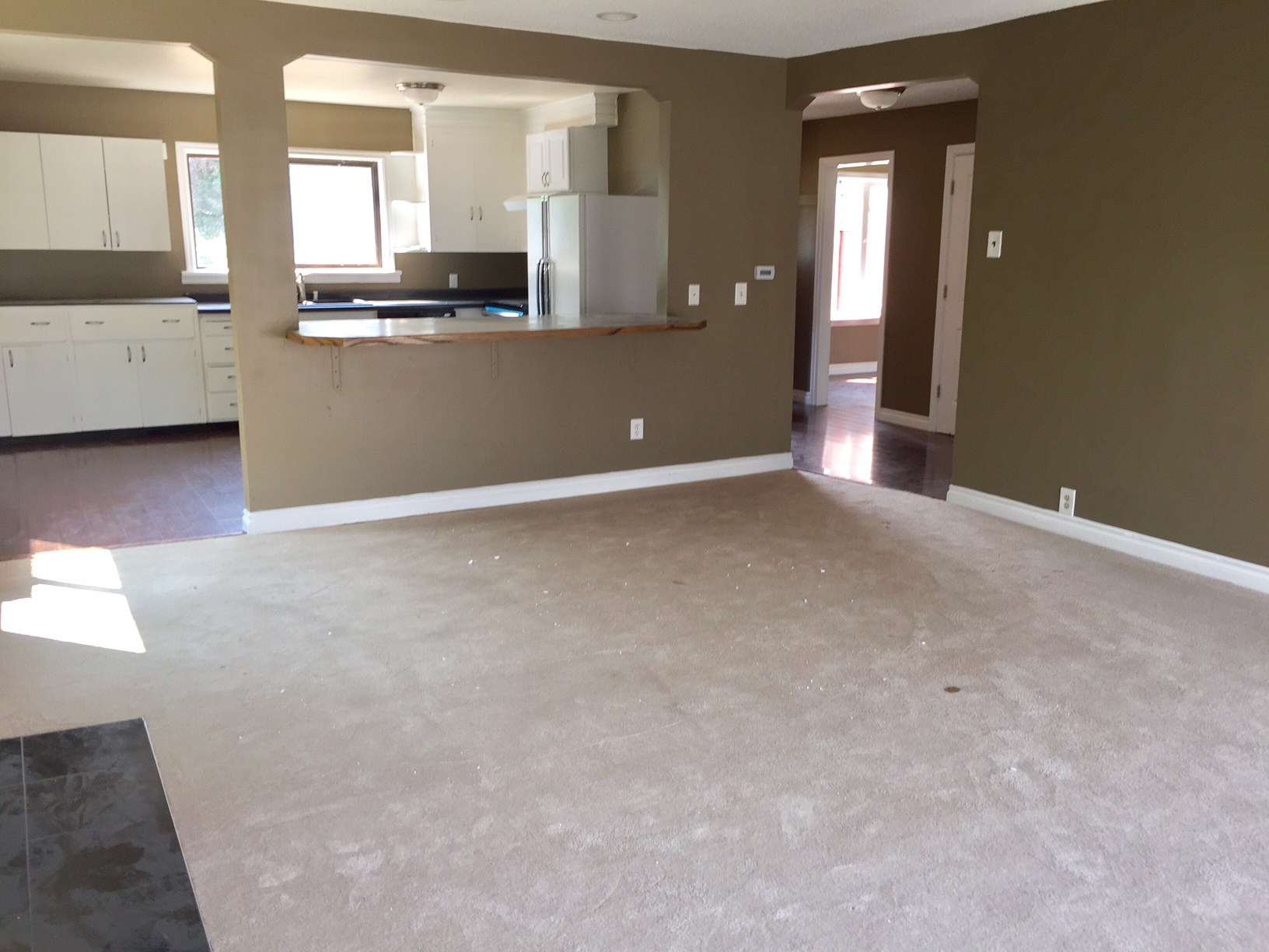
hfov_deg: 61.7
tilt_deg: -10.7
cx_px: 634
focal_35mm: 29
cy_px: 476
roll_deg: -2.0
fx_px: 1063
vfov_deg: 48.2
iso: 32
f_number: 2.2
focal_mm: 4.15
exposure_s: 1/40
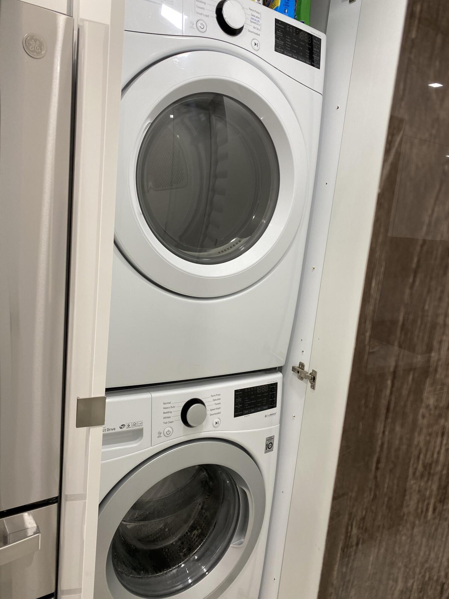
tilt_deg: -10.3
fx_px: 450
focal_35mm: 26
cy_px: 300
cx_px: 224
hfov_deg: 53.1
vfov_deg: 67.3
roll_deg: -6.4
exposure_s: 1/120
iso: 125
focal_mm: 4.25
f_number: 1.8
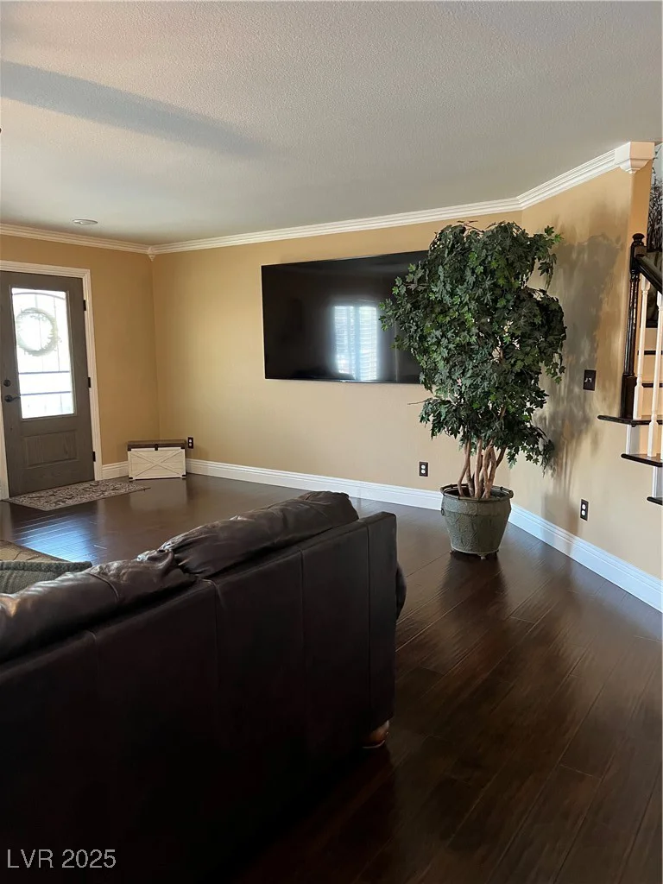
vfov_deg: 67.3
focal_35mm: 26
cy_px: 442
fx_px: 664
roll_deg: -0.1
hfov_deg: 53.1
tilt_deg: -8.1
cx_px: 332
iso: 500
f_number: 1.5
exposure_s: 1/60
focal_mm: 5.7
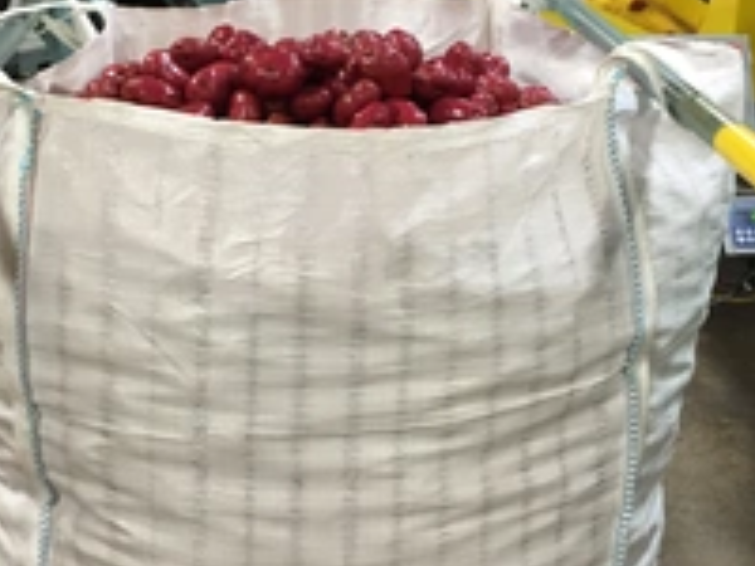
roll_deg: +1.9
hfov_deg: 33.1
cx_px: 306
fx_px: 1265
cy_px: 155
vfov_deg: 25.0
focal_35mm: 58
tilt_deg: -15.3
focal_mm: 4.15
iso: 100
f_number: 2.2
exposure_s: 1/30
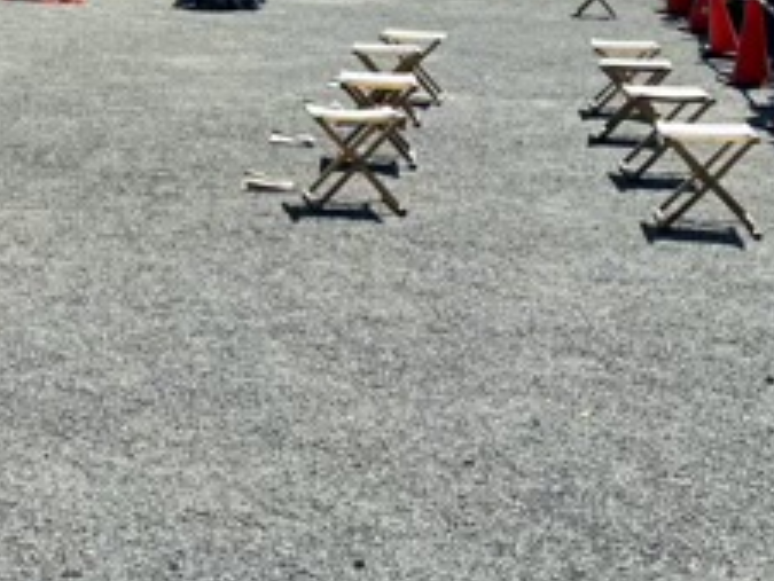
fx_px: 1812
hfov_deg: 23.3
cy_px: -136
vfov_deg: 17.3
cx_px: 38
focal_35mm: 81
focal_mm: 5.96
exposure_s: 1/3021
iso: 50
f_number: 1.6
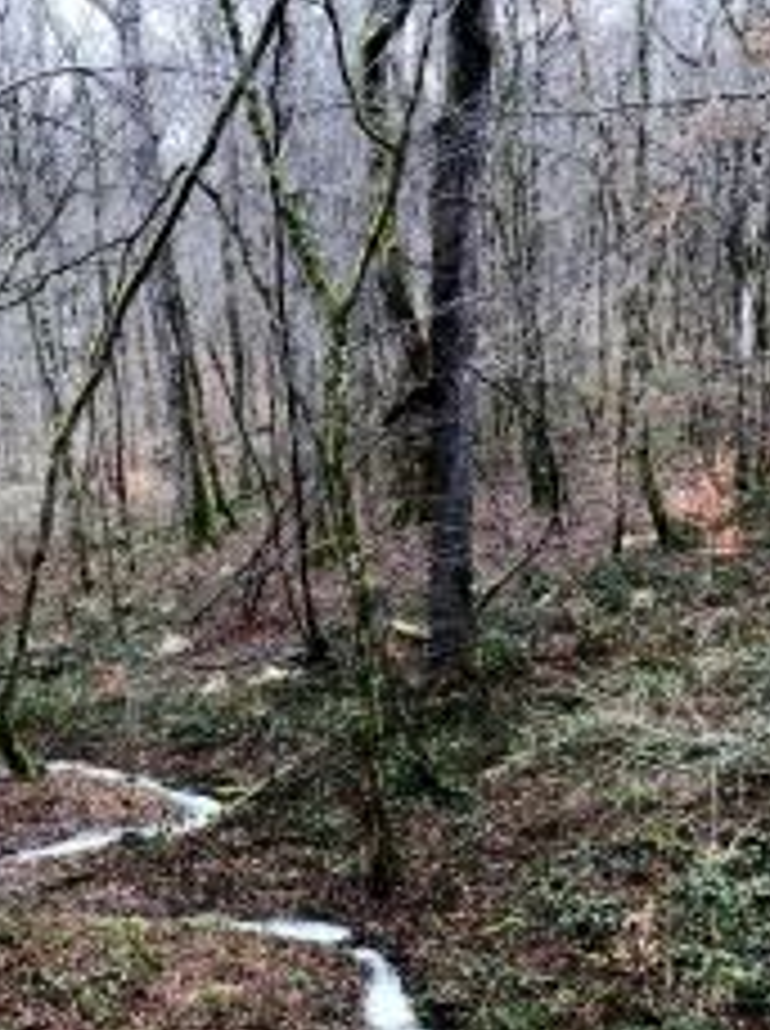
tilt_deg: -14.9
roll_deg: +1.5
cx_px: 171
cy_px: 895
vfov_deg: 36.9
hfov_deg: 29.0
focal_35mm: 49
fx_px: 1457
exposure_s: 1/30
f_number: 1.8
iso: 32
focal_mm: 4
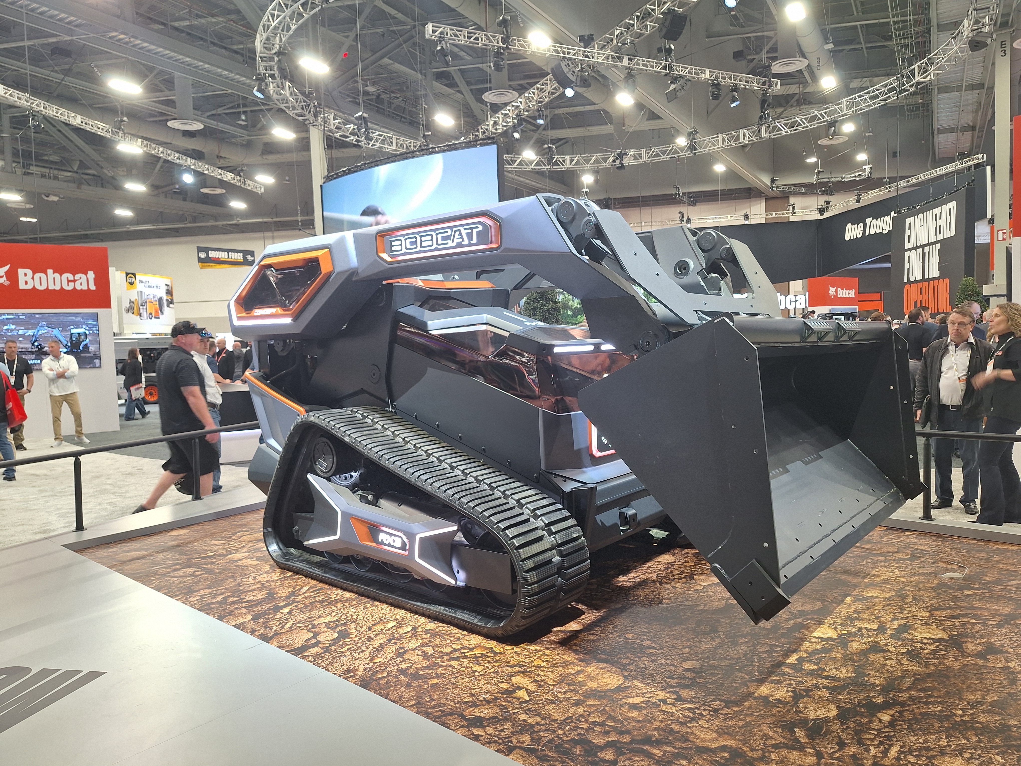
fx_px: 678
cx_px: 510
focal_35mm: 23
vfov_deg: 58.9
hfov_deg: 73.9
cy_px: 383
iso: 80
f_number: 1.8
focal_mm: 5.54
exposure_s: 1/50
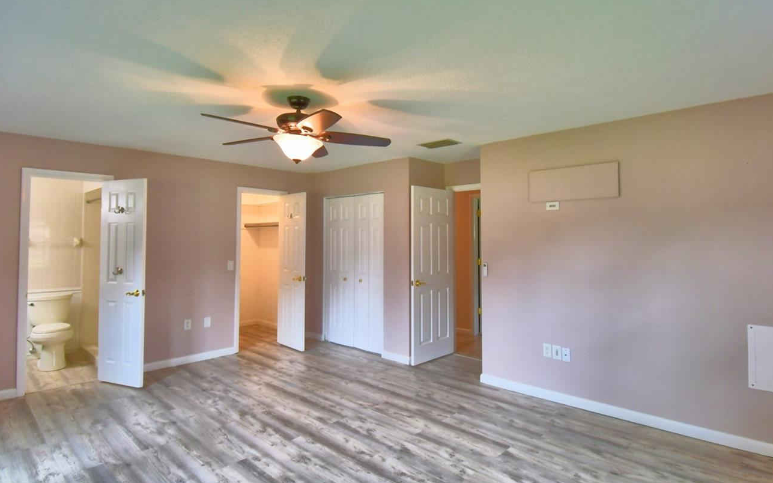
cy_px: 220
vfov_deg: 62.1
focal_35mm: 19
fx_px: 400
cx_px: 402
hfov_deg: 88.0
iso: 400
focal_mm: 10
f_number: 4.5
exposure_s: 1/50
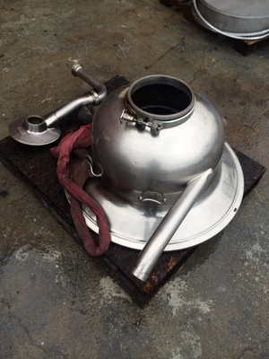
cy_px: 180
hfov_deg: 46.8
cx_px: 134
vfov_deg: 60.0
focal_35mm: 30
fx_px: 311
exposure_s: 1/164
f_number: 2.2
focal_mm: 4.12
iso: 32
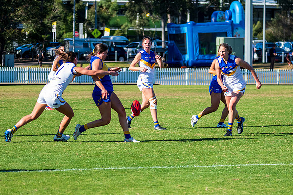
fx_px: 1727
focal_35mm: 212
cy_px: 91
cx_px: 163
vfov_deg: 6.5
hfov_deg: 9.7
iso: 800
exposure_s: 1/2000
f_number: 6.3
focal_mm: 150
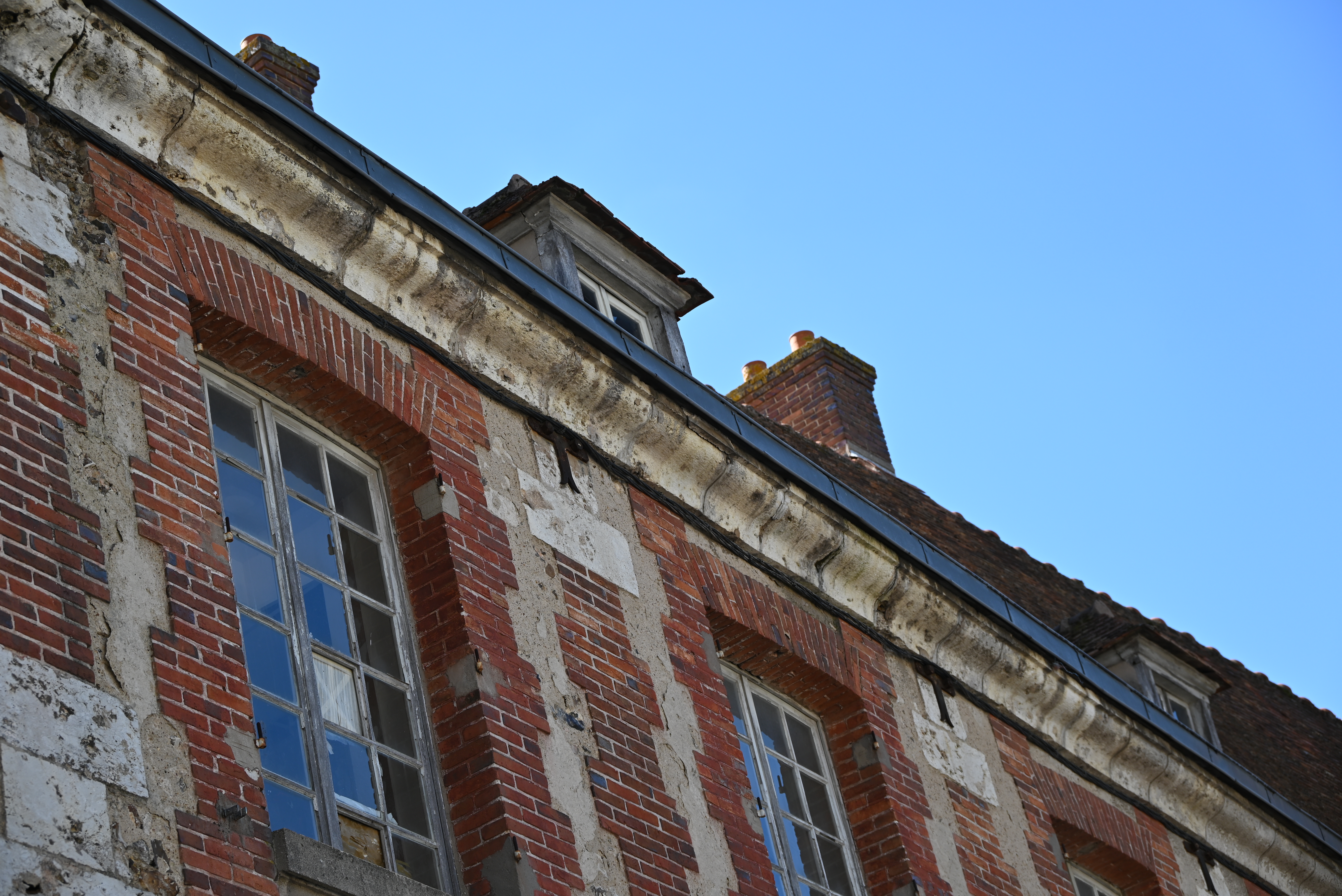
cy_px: 448
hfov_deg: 27.7
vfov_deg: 18.7
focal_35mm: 73
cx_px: 671
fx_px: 2722
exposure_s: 1/250
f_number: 6
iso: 110
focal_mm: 73
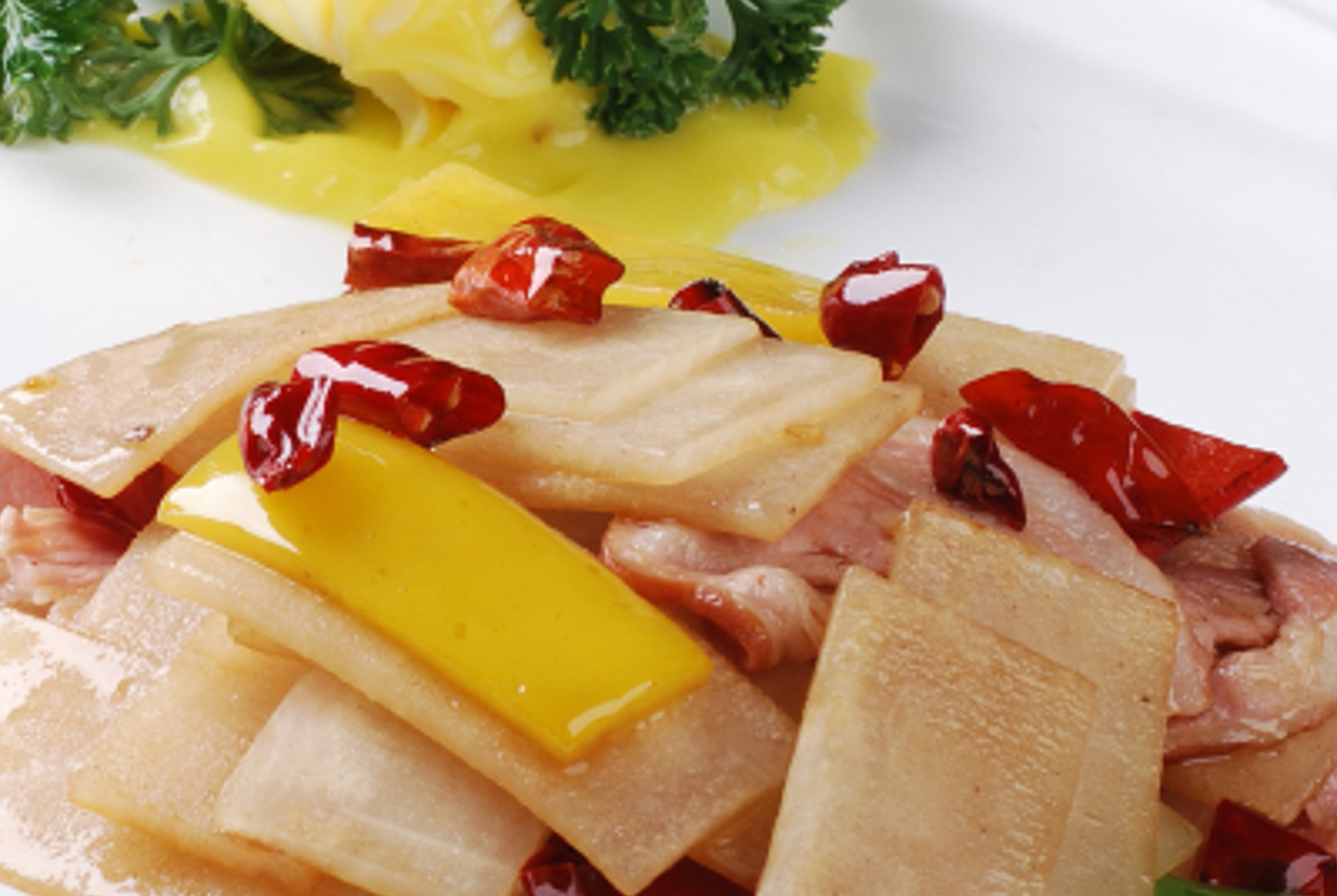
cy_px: 547
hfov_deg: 10.7
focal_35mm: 192
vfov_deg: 7.2
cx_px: 672
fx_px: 7141
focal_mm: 50
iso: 100
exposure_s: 1/160
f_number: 14
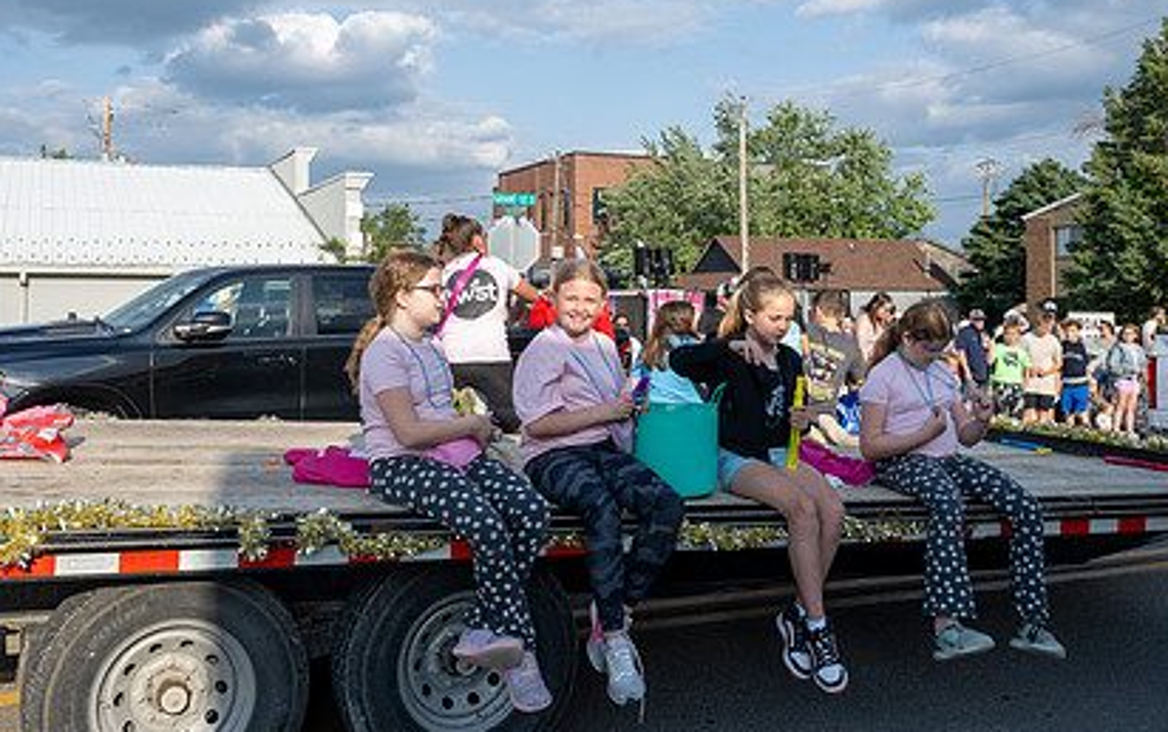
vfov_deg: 33.5
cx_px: 519
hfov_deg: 51.4
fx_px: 1210
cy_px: 282
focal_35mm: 38
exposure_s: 1/250
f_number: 9
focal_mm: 26.5
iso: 250
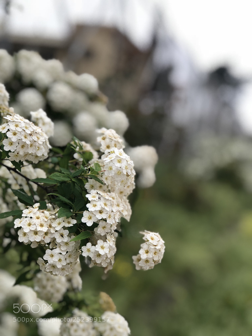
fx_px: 553
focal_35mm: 57
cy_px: 168
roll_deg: -7.9
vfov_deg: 33.8
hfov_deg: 25.7
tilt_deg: -1.6
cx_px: 126
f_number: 2.8
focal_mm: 6.6
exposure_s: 1/100
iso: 25
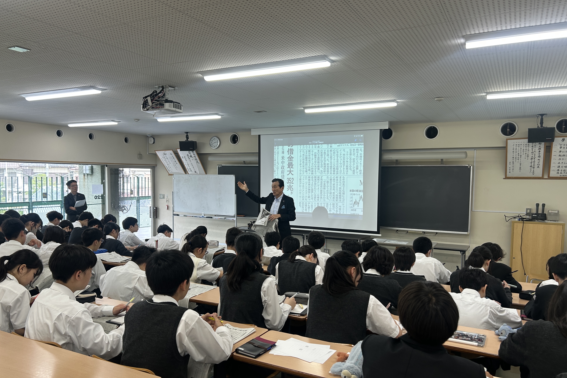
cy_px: 201
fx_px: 441
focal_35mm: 28
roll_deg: -0.5
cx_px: 276
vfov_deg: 46.4
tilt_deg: -4.3
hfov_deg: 65.5
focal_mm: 5.7
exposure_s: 1/121
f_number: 1.5
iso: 40
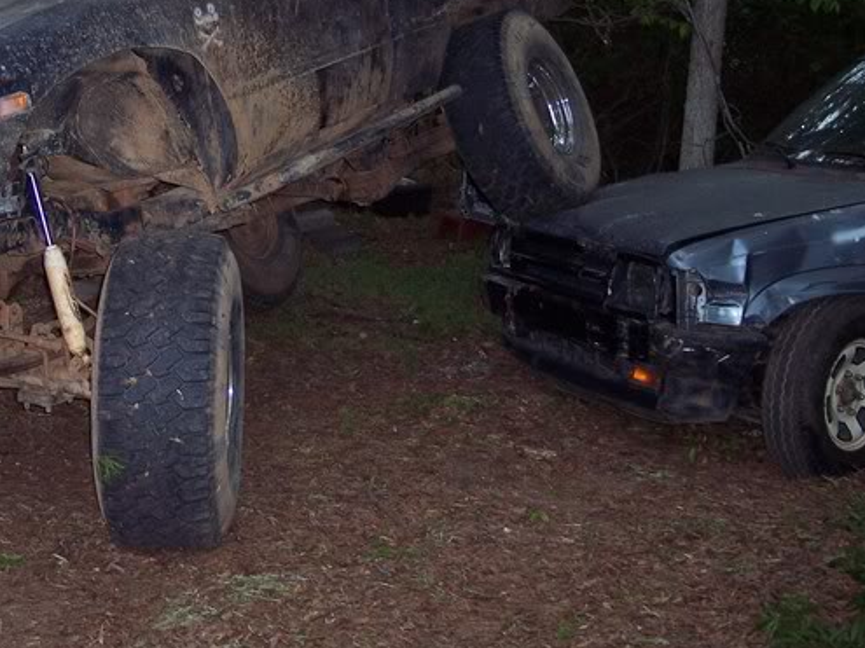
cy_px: 148
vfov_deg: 23.0
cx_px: 250
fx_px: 1574
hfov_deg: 30.4
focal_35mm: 63
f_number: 2.8
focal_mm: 8
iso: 140
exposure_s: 1/60
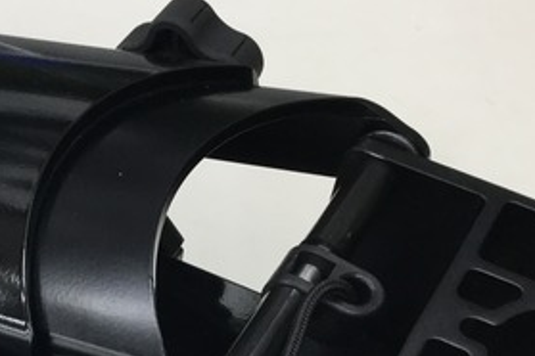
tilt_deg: -55.8
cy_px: 427
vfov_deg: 17.6
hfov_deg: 26.2
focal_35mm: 74
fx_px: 1100
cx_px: 25
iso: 25
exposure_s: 1/30
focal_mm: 3.3
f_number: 2.4
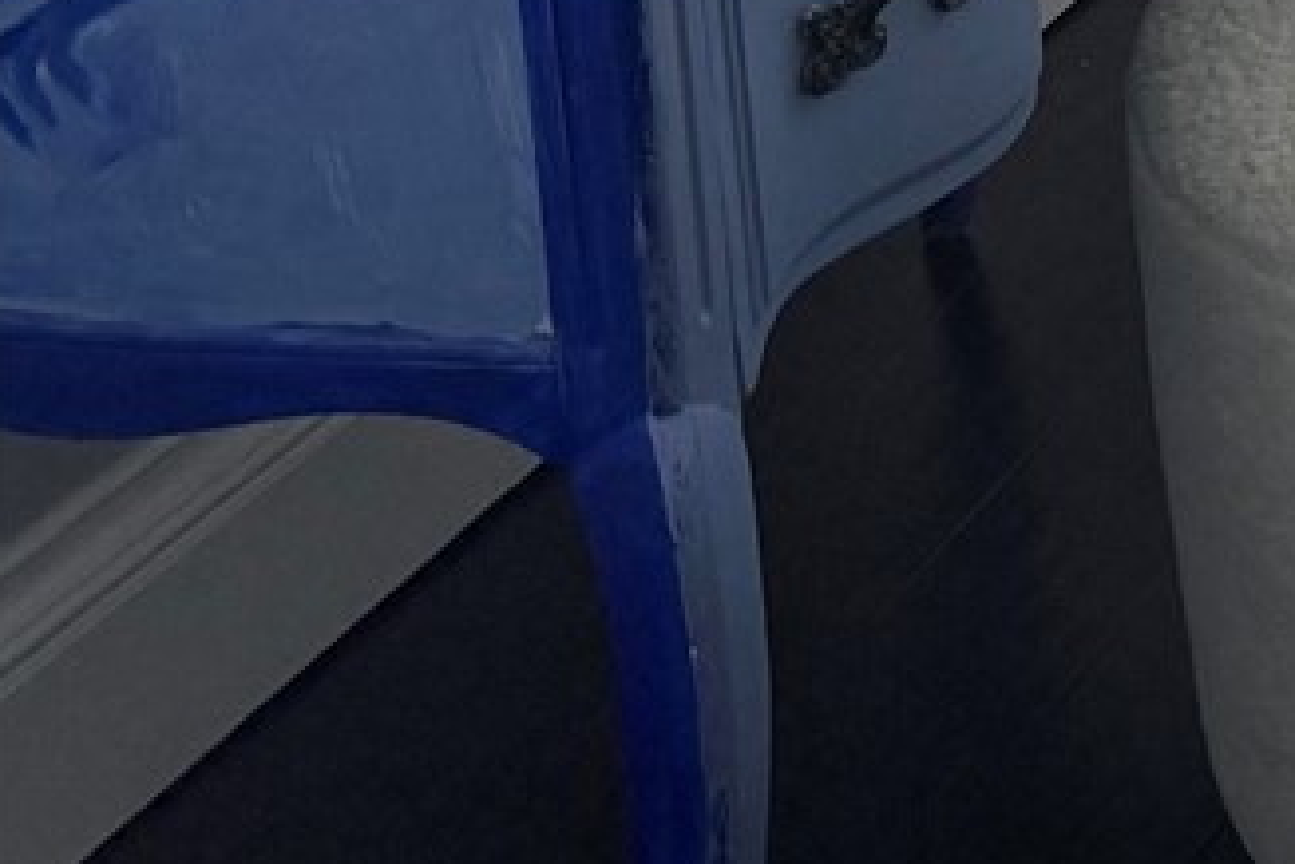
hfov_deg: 12.7
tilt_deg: -12.3
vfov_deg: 10.2
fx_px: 4388
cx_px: 3156
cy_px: -979
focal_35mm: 122
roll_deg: -0.6
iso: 125
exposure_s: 1/121
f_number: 1.78
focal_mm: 6.76
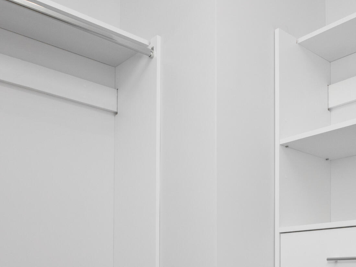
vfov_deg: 31.5
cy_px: 274
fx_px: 432
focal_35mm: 42
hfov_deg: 44.7
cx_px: 157
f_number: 9
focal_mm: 16
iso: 400
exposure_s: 1/250
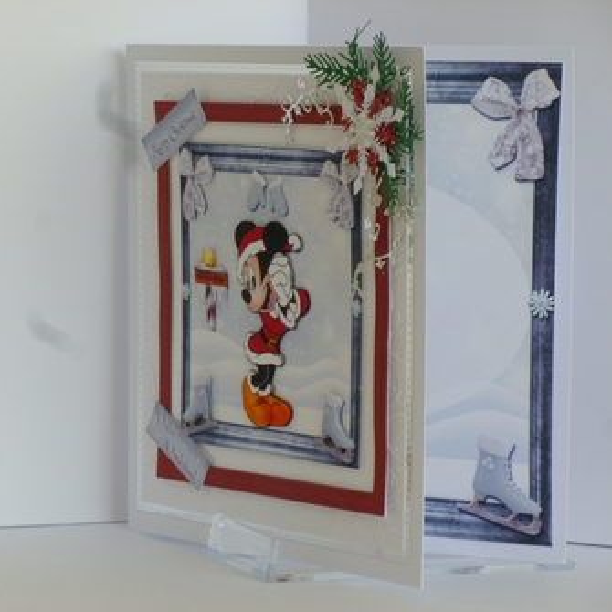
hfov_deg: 9.2
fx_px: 3800
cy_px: 306
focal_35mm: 190
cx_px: 287
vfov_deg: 9.2
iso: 100
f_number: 5.8
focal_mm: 28.6
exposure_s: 1/40
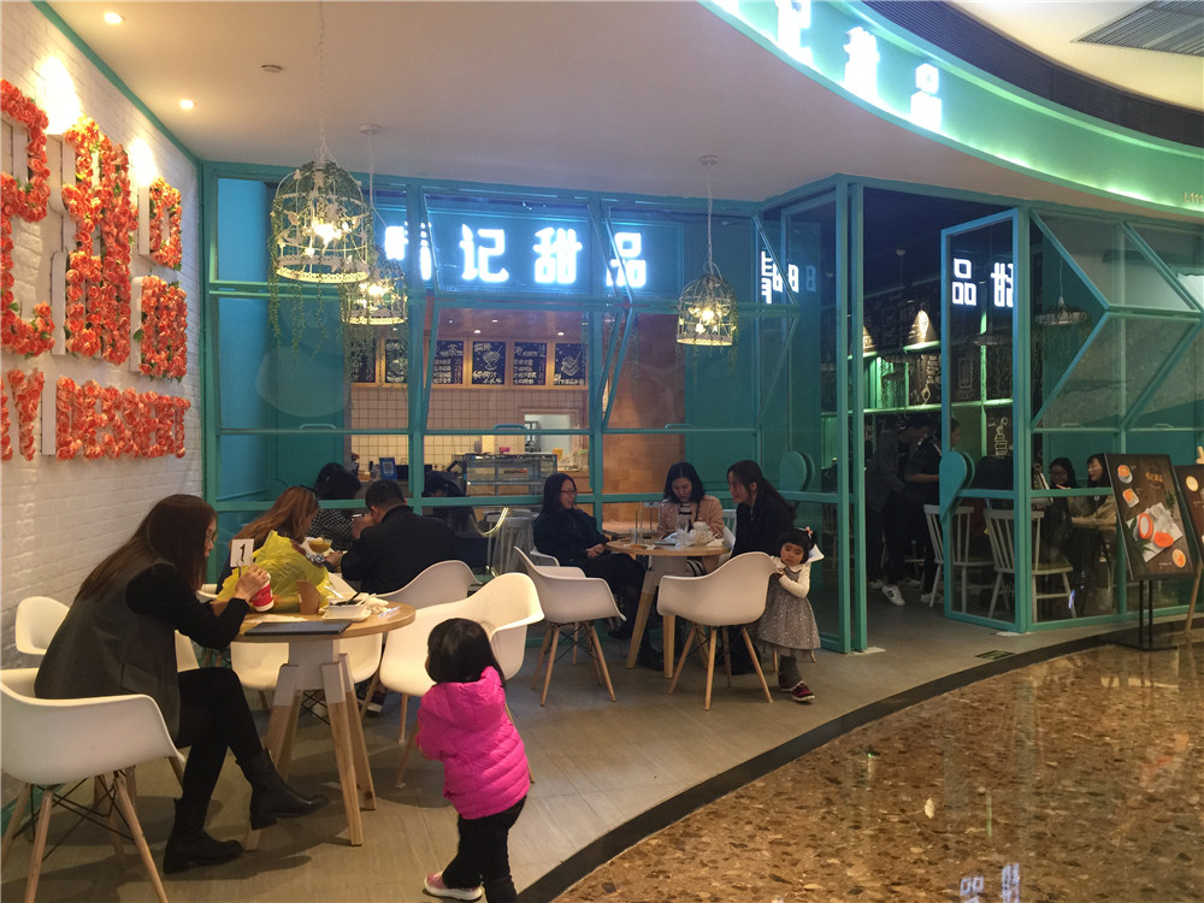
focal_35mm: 29
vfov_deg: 48.2
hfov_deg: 61.7
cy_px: 452
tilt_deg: -0.2
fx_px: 1009
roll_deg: -0.3
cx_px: 602
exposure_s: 1/15
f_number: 2.2
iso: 64
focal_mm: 4.15
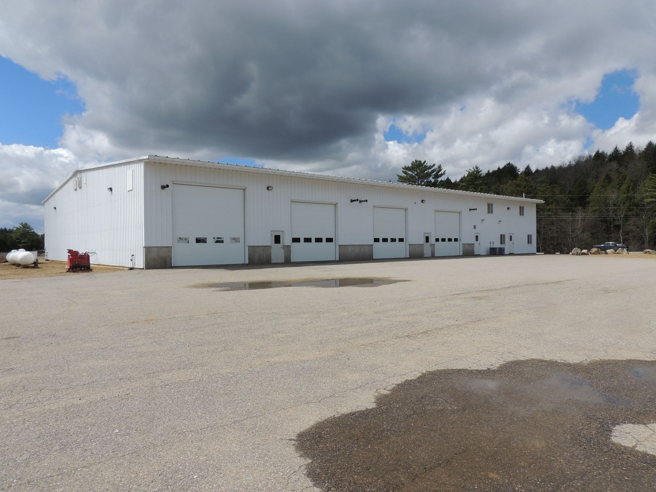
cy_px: 246
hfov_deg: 71.6
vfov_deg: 56.8
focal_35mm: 24
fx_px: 455
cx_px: 328
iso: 100
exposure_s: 1/1250
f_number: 4.2
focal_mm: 4.3
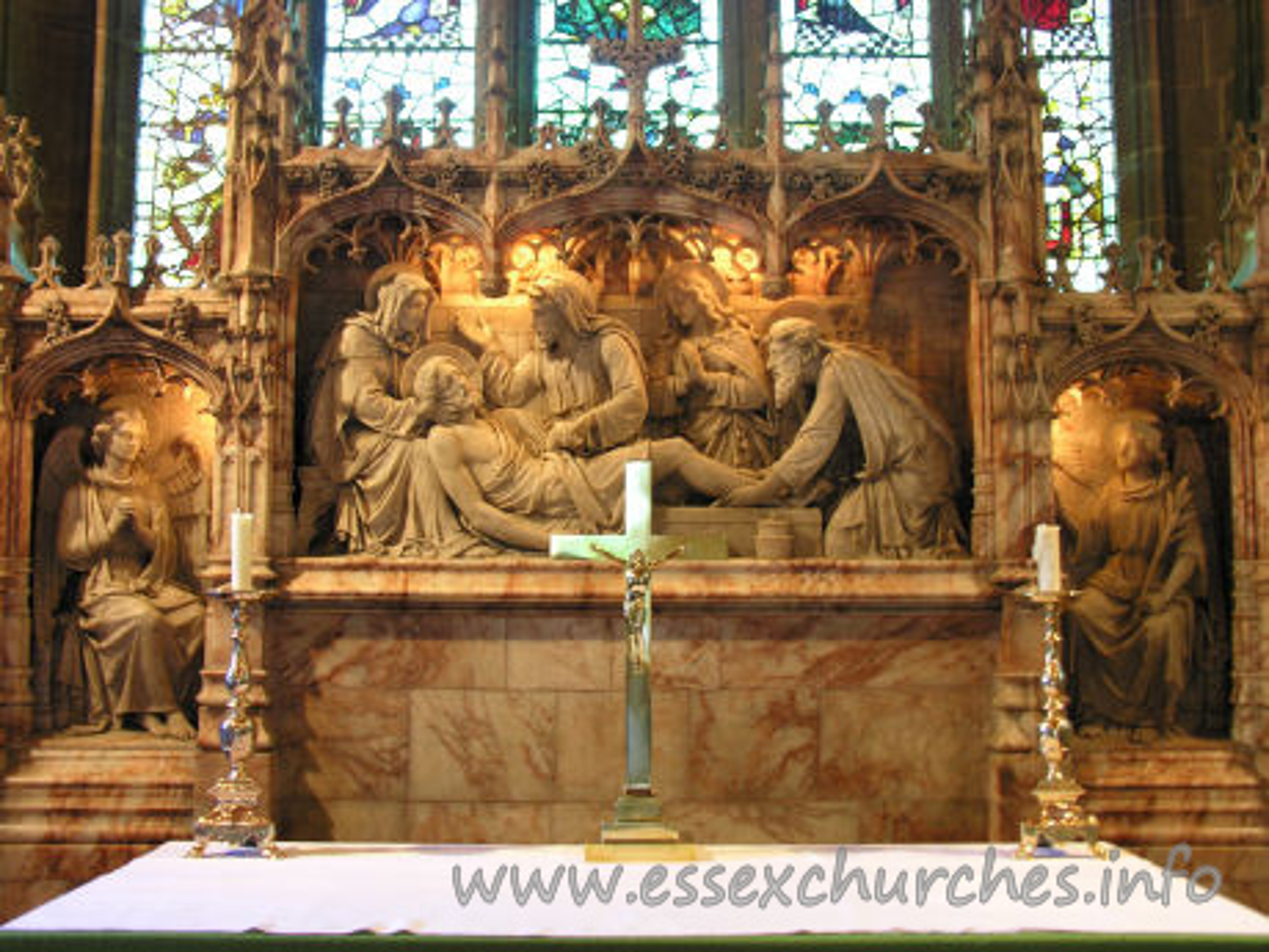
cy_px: 476
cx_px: 634
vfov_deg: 33.6
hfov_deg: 43.9
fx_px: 1576
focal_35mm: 43
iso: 90
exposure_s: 1/3.4
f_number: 2.9
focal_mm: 11
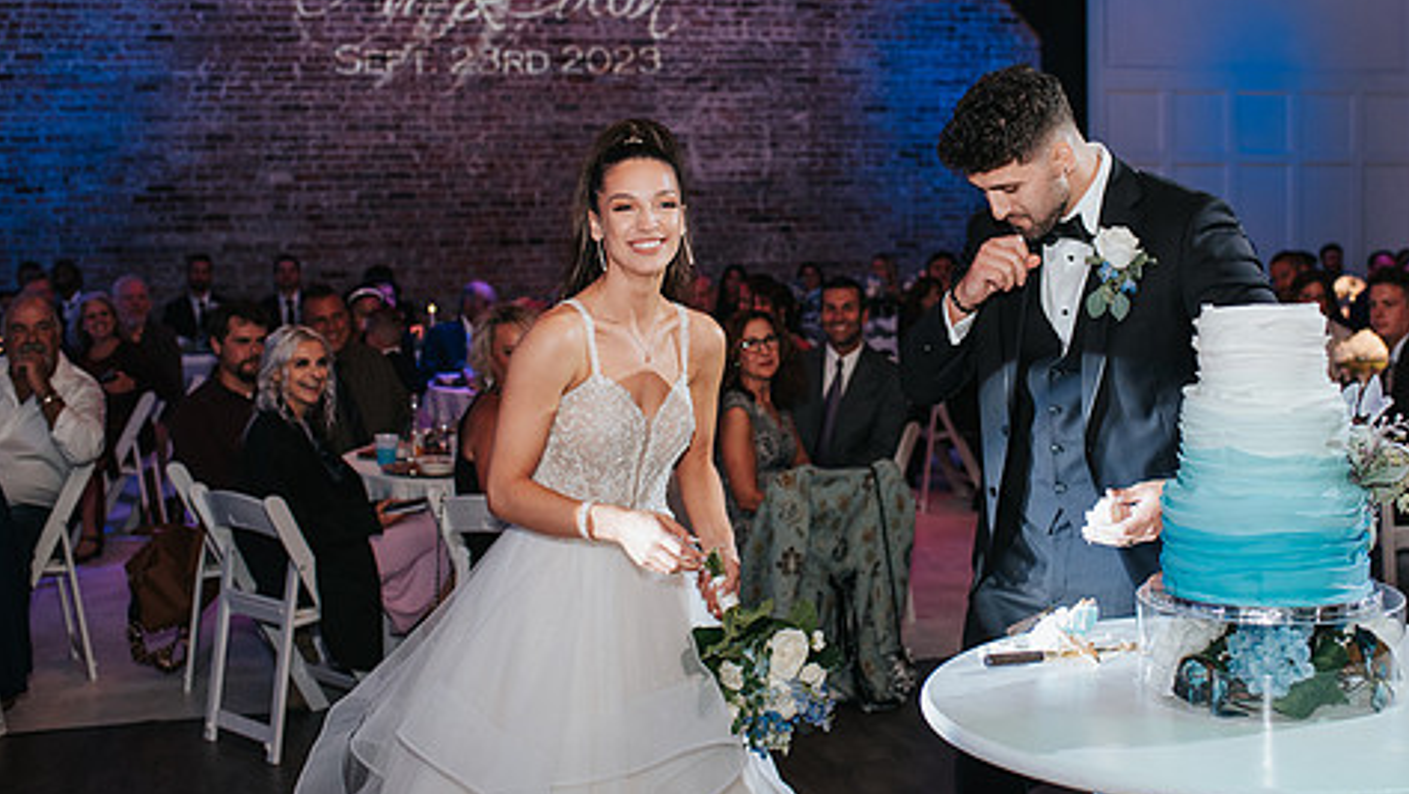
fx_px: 1757
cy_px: 314
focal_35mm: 47
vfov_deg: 25.4
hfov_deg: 43.5
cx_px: 826
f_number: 2.8
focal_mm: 35
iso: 1000
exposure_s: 1/200
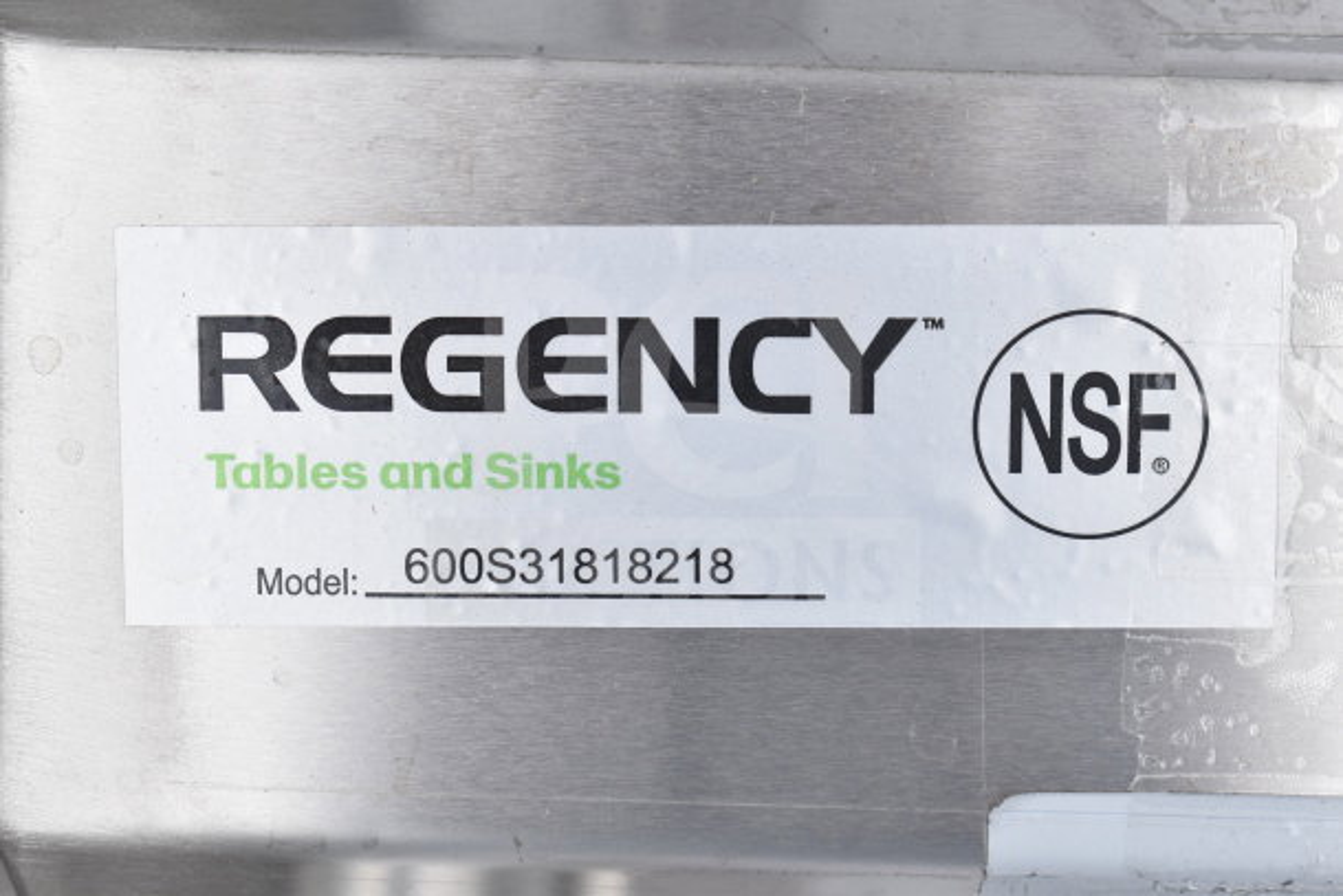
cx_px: 672
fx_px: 3078
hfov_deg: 24.6
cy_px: 448
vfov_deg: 16.6
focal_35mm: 82
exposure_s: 1/250
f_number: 6.3
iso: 200
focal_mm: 55
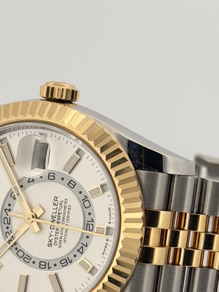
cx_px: 130
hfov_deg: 10.8
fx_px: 1155
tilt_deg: -20.4
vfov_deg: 14.4
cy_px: 193
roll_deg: -0.1
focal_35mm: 137
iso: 100
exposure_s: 1/1980
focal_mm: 6.76
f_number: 1.78
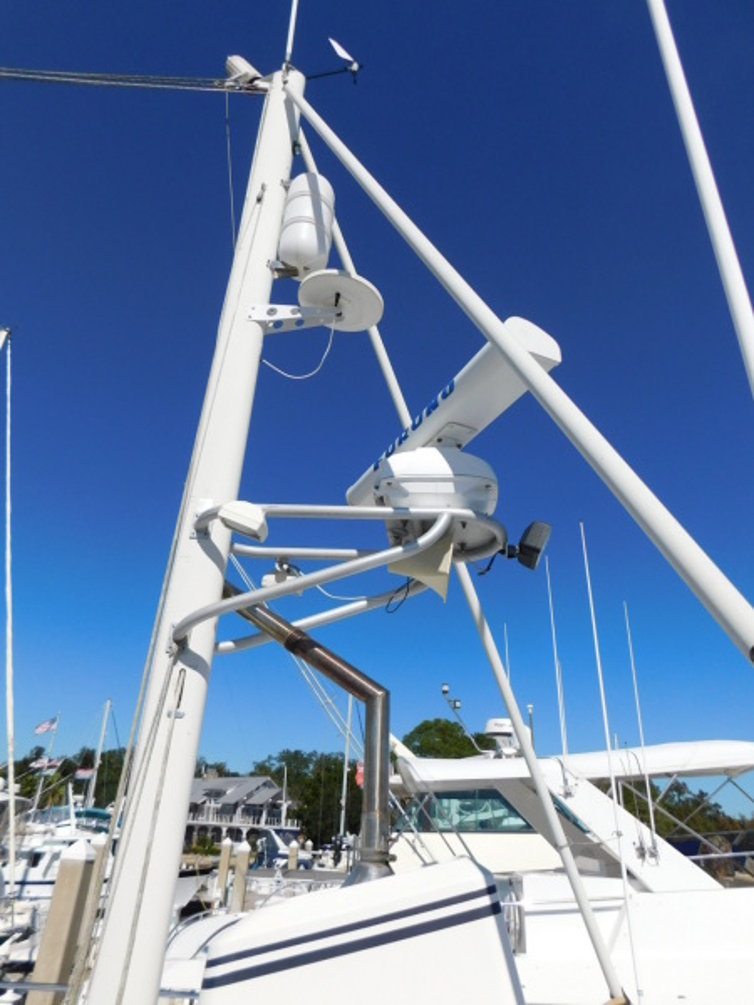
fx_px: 668
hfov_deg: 58.9
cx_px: 377
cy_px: 502
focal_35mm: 23
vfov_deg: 73.9
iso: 125
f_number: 6
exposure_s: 1/1000
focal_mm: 4
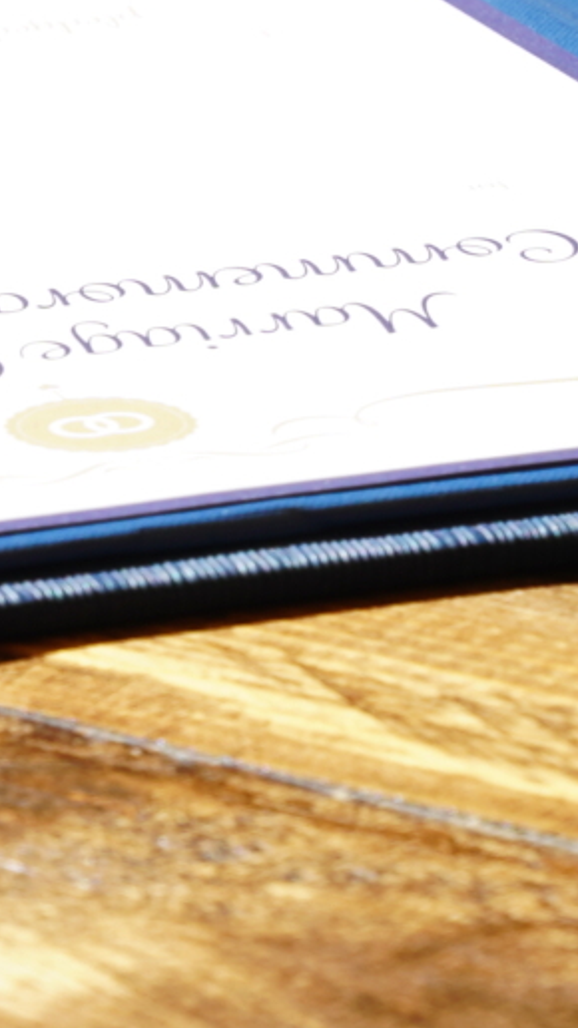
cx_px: -259
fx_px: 9924
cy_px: -393
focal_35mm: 364
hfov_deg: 3.3
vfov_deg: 5.9
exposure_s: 1/160
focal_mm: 70
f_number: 9
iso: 100
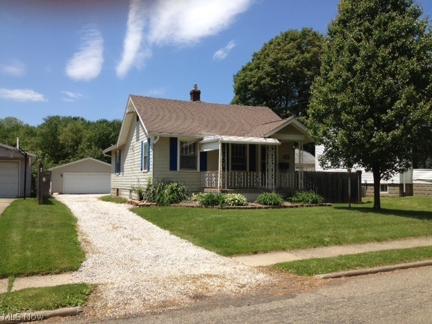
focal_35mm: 35
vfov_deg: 40.7
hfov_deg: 52.6
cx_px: 216
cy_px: 162
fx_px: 437
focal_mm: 4.28
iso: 50
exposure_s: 1/1783
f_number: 2.4
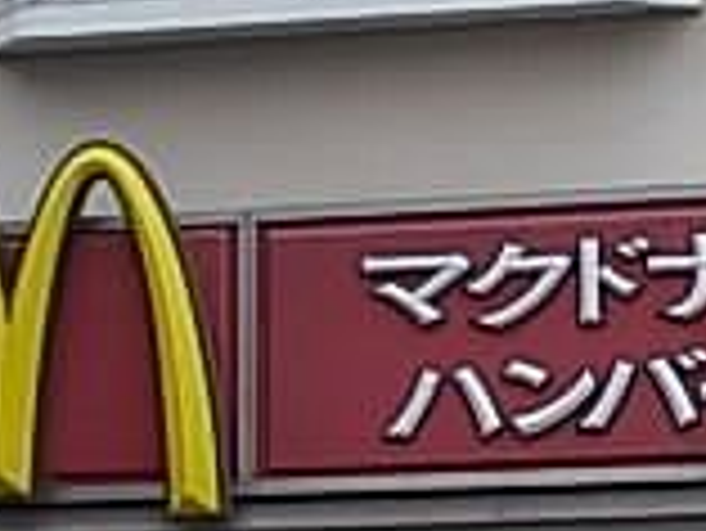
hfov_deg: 9.4
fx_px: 4245
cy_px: 324
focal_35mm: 208
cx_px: 899
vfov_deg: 7.2
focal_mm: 7.2
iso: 80
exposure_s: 1/125
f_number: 7.2
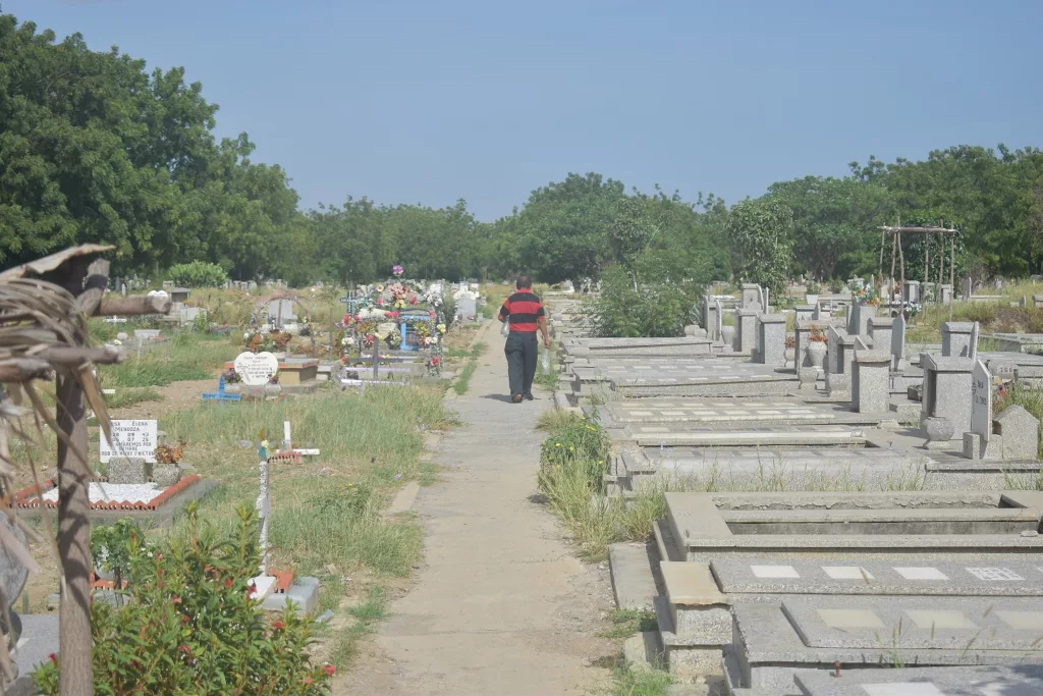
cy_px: 348
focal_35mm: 78
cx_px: 522
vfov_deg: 17.5
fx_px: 2260
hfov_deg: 26.0
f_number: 5.6
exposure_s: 1/1250
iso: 200
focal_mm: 52
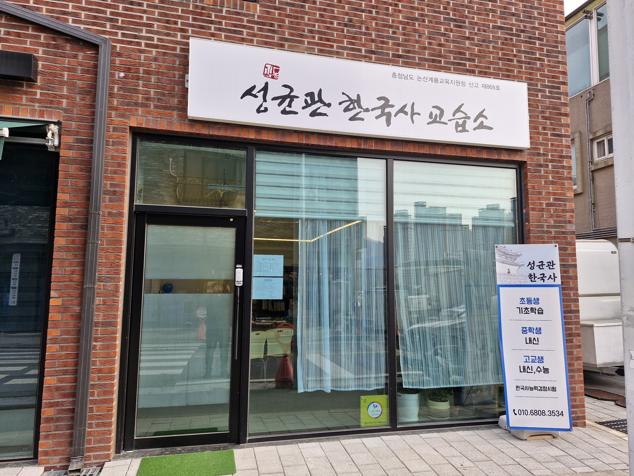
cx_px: 317
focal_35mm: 23
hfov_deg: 73.9
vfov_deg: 58.9
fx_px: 421
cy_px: 238
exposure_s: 1/393
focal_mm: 5.54
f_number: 1.8
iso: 50
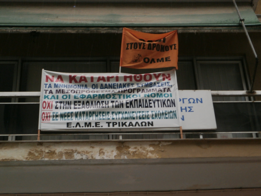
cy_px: 98
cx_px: 130
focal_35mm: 73
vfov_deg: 20.2
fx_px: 550
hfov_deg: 26.7
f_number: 4.4
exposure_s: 1/50
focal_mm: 13
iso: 200
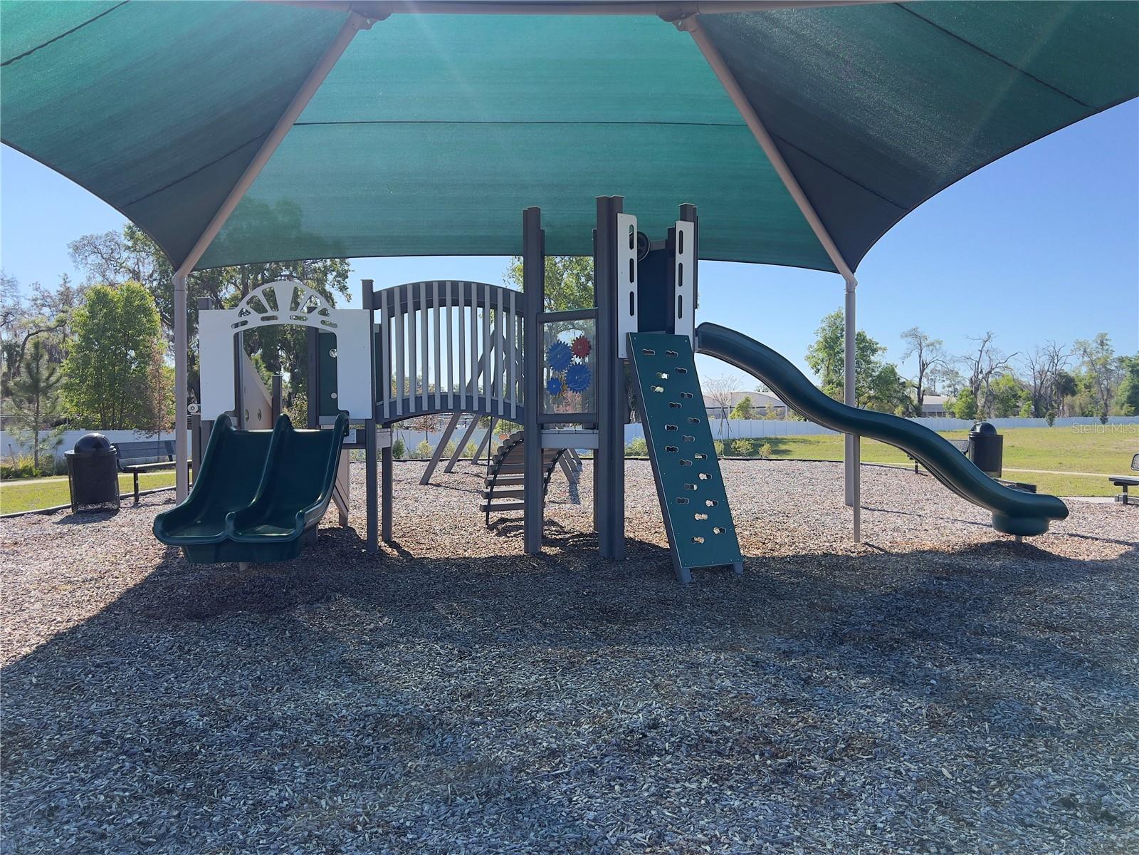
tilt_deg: -1.9
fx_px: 856
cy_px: 428
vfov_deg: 53.1
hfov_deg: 67.3
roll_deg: -0.1
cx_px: 570
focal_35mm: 26
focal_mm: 5.7
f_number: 1.5
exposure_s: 1/2083
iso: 50
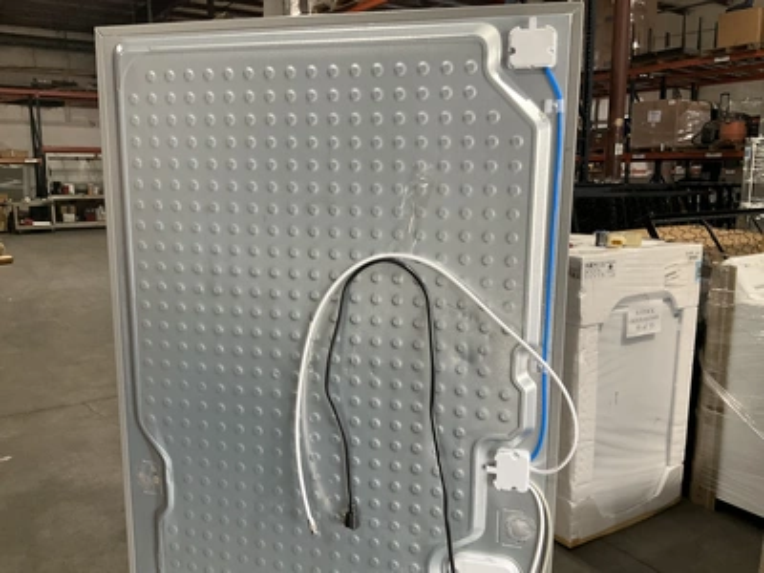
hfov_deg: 61.7
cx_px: 382
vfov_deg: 48.2
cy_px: 286
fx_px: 640
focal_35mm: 29
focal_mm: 3
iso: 80
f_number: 1.8
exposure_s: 1/60
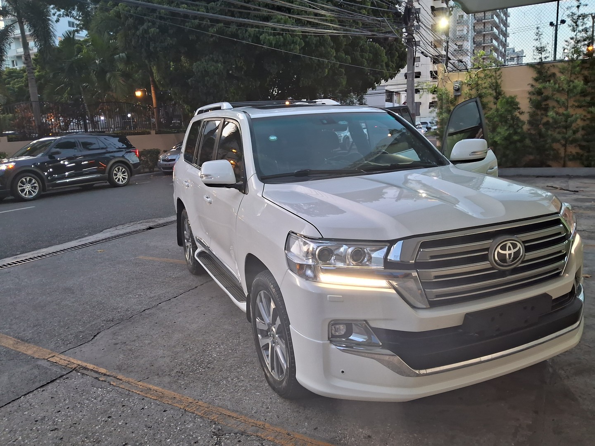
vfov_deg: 53.1
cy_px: 223
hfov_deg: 67.3
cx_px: 298
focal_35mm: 26
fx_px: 447
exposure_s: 1/40
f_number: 1.8
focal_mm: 3.98
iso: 400
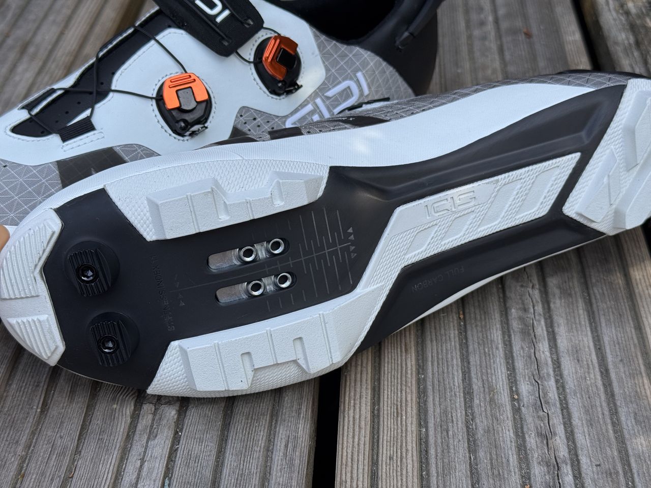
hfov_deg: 39.7
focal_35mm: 48
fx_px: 903
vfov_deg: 30.3
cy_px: 244
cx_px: 326
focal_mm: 6.76
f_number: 1.78
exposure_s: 1/604
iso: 64
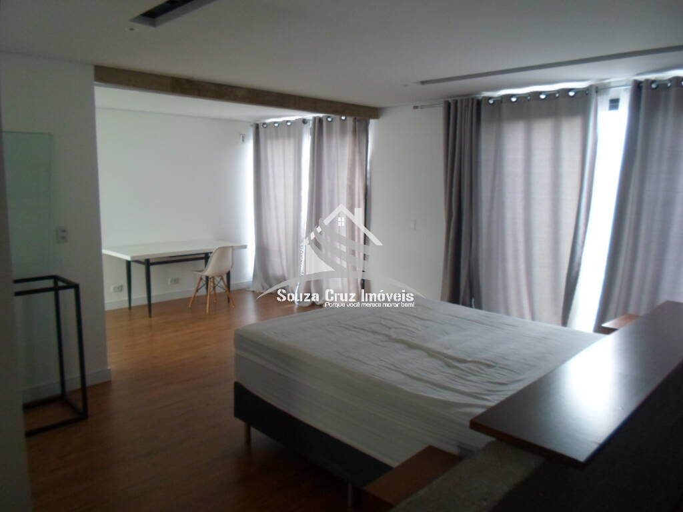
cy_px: 256
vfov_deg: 54.9
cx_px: 342
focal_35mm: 25
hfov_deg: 69.4
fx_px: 493
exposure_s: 1/30
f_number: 2.5
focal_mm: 4.5
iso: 120
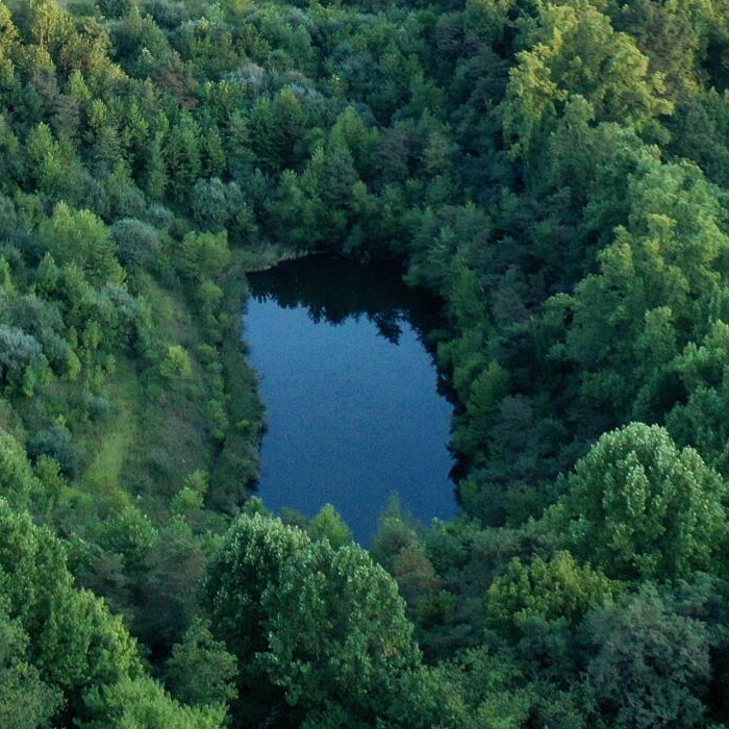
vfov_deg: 15.9
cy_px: -290
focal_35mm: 102
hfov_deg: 16.9
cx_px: 148
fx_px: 2430
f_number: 2.8
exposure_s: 1/120
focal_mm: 10.26
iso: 100
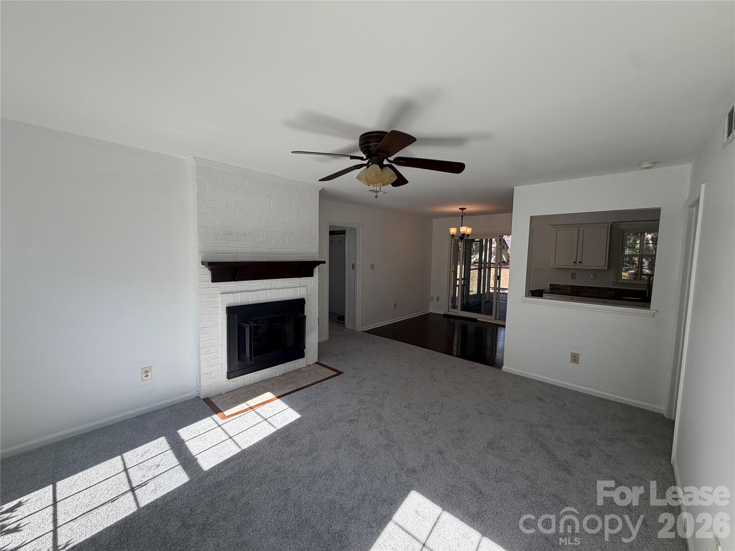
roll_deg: -0.6
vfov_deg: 85.7
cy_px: 276
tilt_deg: -4.2
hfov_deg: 102.1
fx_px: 297
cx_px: 368
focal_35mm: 14
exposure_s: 1/151
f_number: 2.2
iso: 50
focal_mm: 2.22
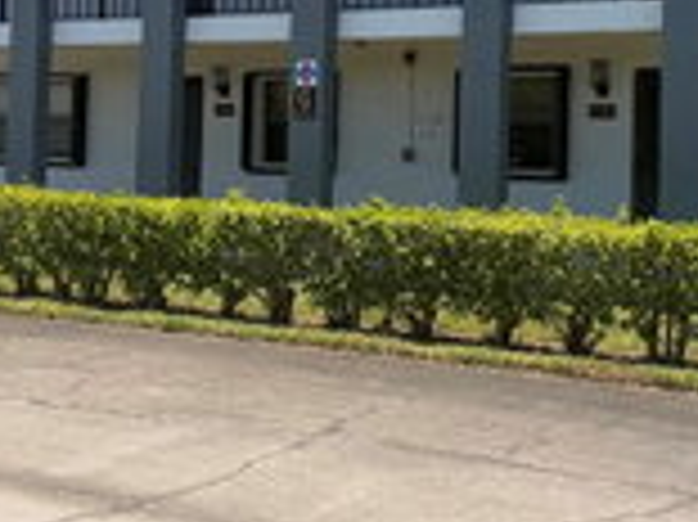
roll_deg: -1.1
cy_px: 126
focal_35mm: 66
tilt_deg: +1.8
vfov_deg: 22.0
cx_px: 480
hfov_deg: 29.2
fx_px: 1330
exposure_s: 1/4167
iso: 80
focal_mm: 6.76
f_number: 1.78
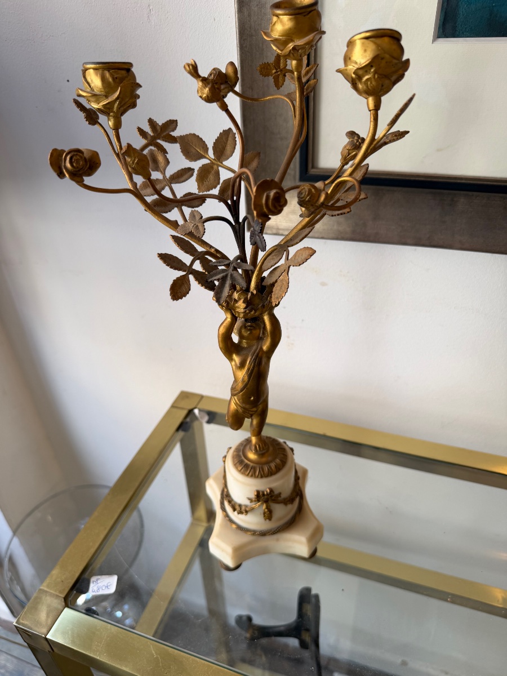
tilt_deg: -34.5
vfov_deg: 71.6
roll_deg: +2.6
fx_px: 469
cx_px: 254
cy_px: 338
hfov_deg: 56.8
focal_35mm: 24
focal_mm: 6.76
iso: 64
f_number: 1.78
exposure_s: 1/121
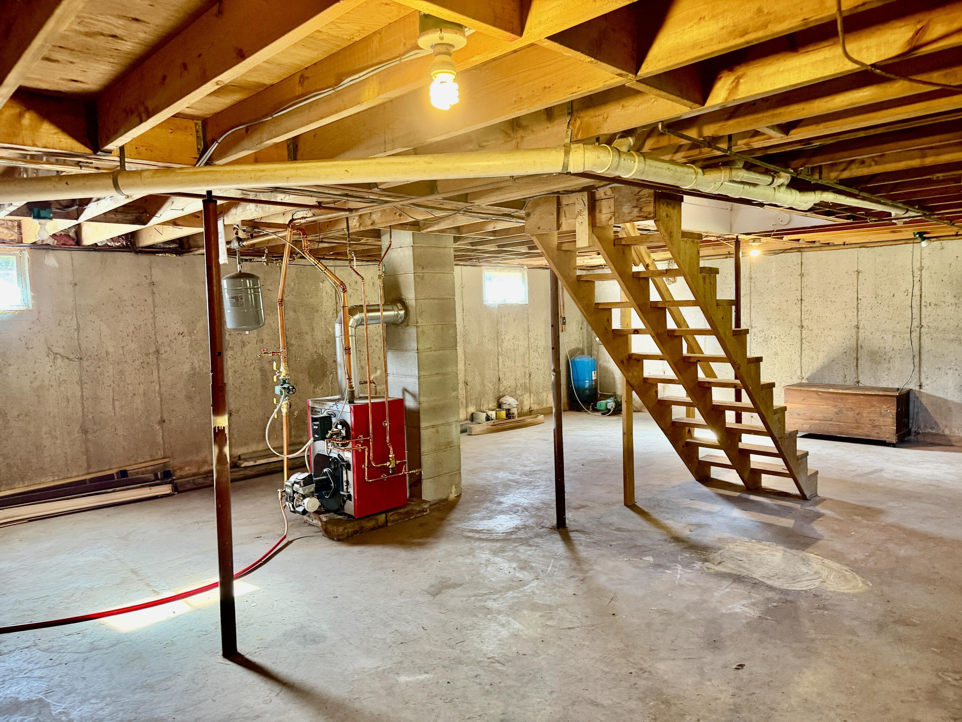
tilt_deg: -3.6
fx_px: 667
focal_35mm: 24
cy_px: 361
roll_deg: +1.8
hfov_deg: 71.6
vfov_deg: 56.8
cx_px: 481
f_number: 1.78
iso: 400
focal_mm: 6.76
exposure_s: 1/60
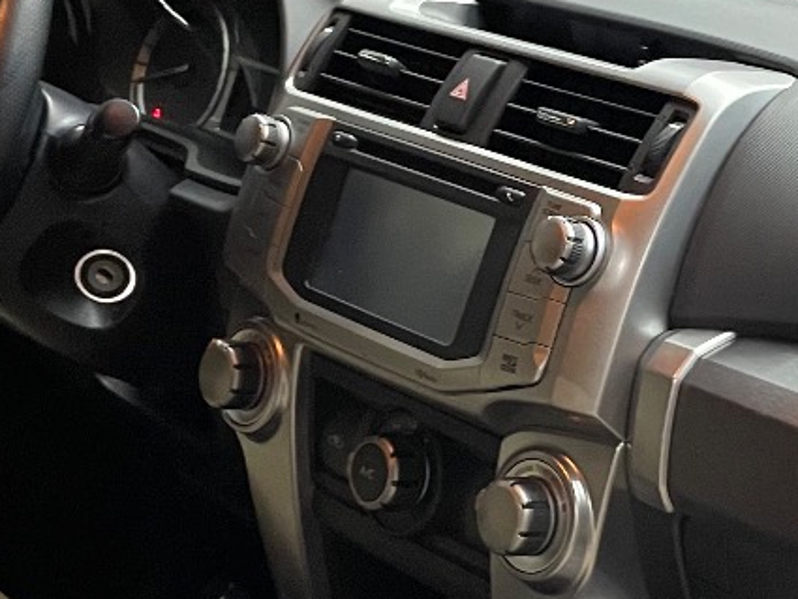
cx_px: 697
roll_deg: -4.4
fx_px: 2029
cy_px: 329
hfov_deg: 21.8
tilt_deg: -16.7
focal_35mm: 88
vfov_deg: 16.8
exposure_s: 1/60
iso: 400
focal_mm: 4.2
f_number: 1.6
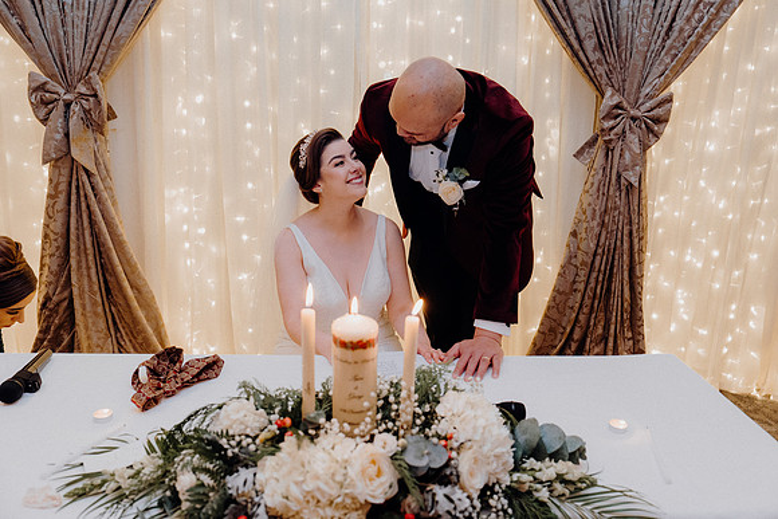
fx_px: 648
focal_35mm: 30
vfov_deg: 43.6
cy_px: 260
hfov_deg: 61.9
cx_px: 389
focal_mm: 30
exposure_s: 1/160
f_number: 3.5
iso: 2500
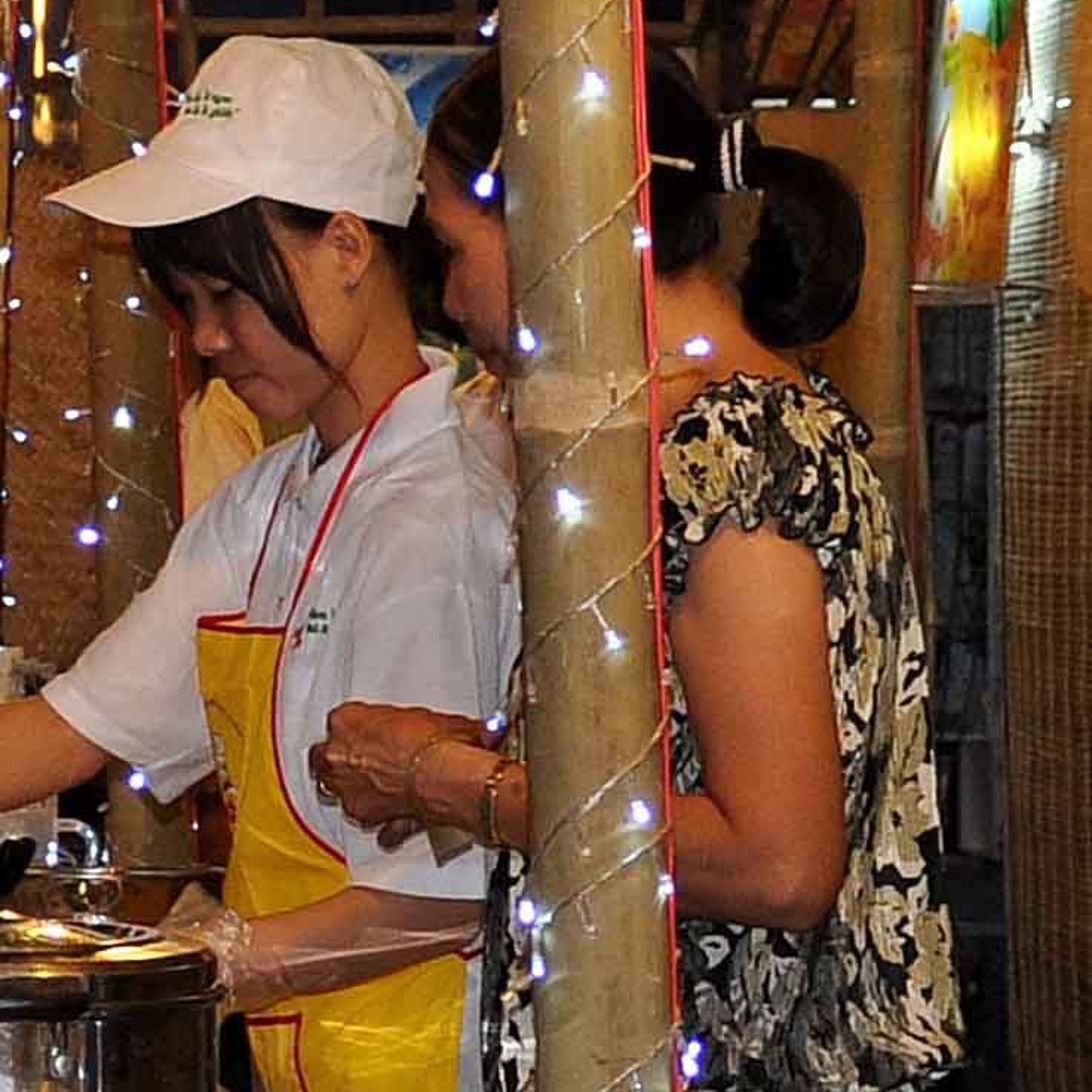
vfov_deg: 9.8
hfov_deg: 9.5
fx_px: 6353
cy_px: 1070
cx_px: -688
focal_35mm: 178
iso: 400
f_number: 3.8
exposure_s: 1/60
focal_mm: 24
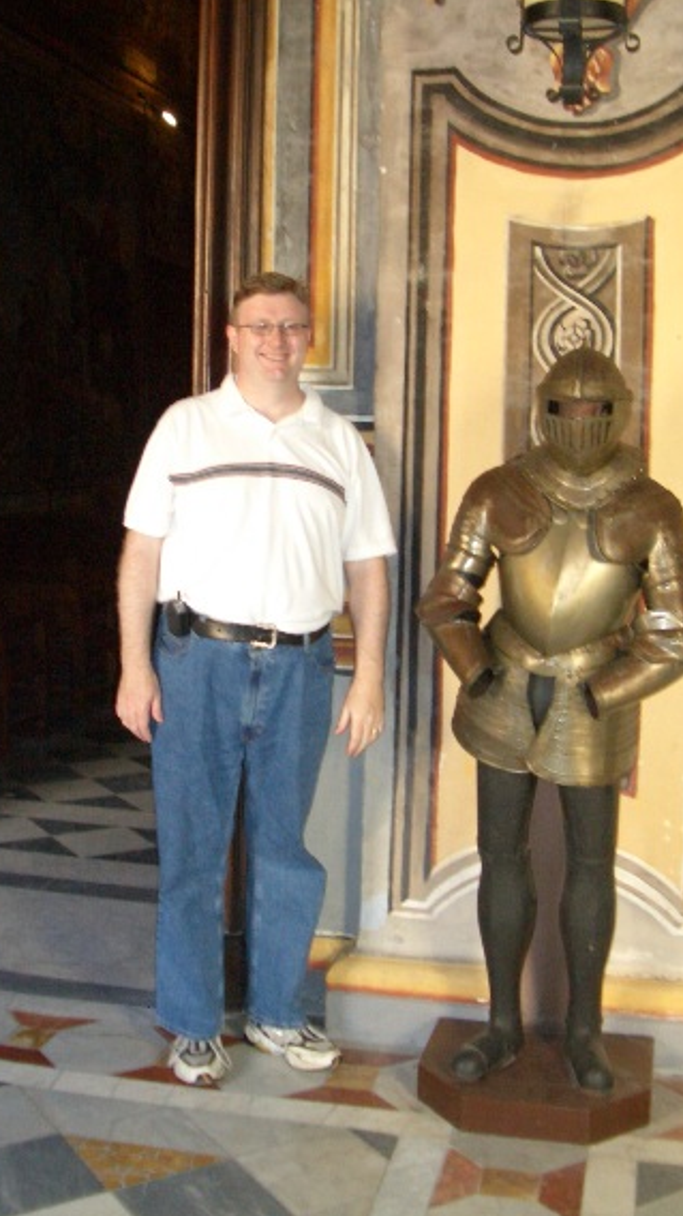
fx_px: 1386
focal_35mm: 43
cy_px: 546
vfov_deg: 47.3
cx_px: 310
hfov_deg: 27.7
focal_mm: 5.8
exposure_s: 1/60
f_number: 2.6
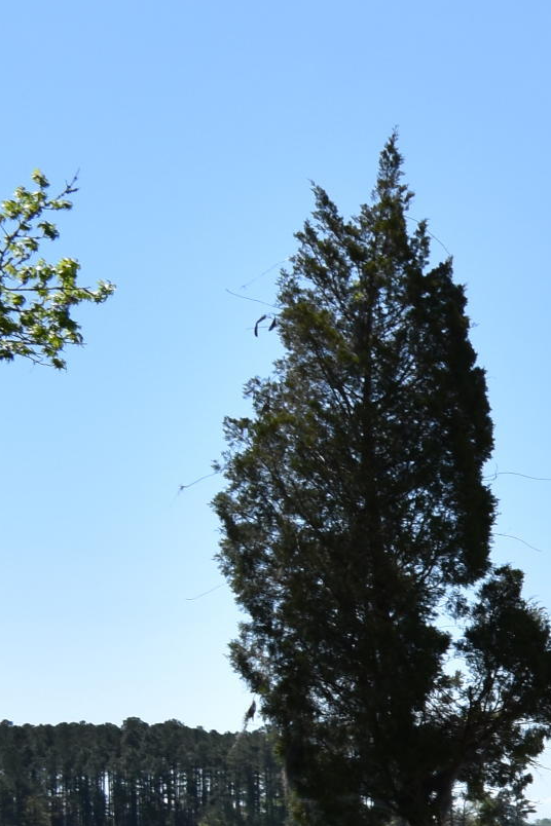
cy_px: 927
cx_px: 1522
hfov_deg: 9.9
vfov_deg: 17.6
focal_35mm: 112
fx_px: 2571
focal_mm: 20
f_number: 10
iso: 200
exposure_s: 1/400
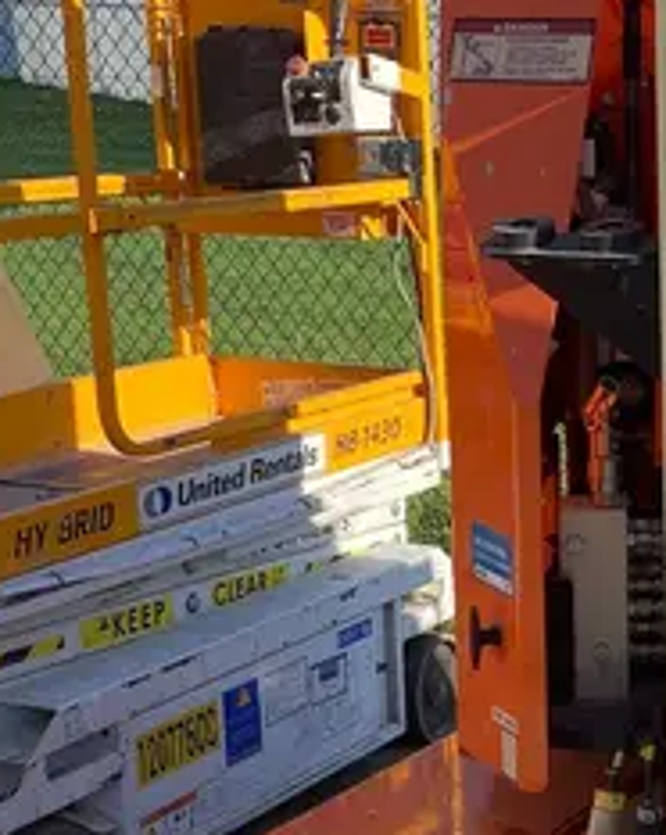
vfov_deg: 23.8
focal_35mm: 80
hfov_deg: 18.3
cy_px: 557
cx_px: 763
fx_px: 1974
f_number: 1.8
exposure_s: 1/1543
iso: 32
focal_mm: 4.25
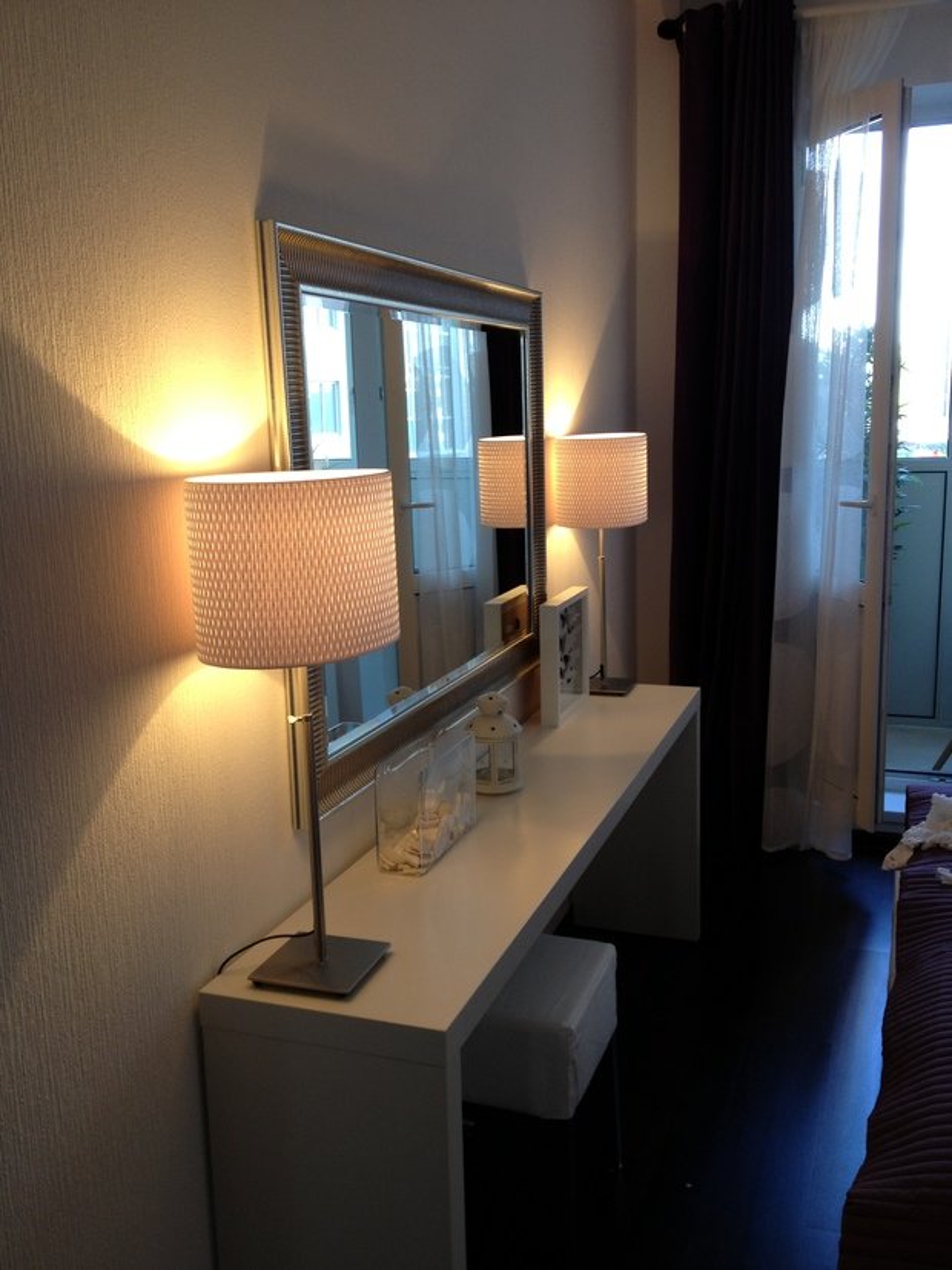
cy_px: 635
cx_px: 476
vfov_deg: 52.6
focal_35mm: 35
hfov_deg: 40.7
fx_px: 1284
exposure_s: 1/24
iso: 50
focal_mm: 4.28
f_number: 2.4
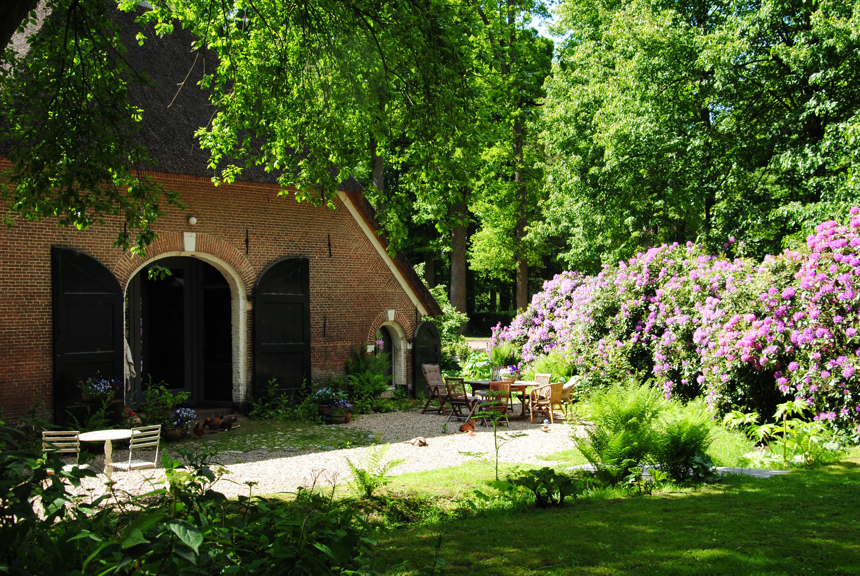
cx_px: 430
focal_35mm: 48
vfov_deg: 28.2
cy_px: 288
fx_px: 1148
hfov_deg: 41.1
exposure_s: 1/250
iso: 400
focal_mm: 32
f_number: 8
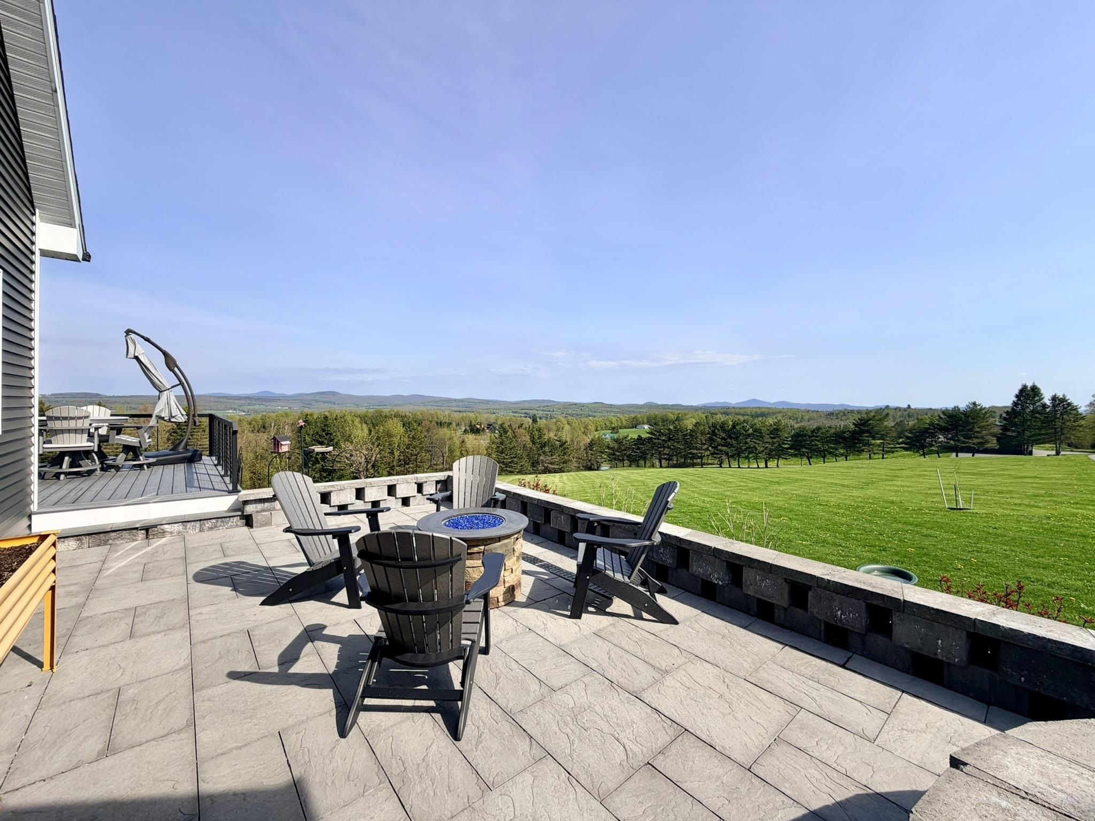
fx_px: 443
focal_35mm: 14
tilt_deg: -0.7
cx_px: 548
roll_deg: -0.1
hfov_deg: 102.1
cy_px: 410
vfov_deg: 85.7
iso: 20
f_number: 2.2
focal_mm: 2.22
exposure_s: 1/942
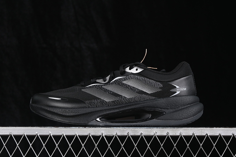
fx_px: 492
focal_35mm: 75
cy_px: 78
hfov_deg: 27.0
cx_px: 118
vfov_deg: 18.2
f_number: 6.3
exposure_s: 1/60
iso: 160
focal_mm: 50
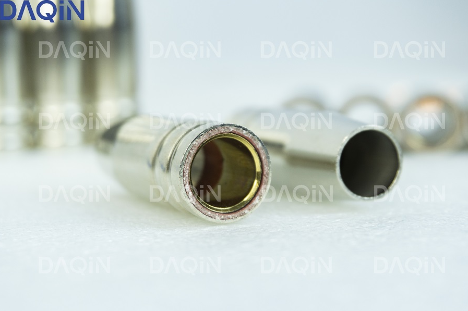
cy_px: 163
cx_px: 237
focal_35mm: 69
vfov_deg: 19.8
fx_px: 891
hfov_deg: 29.4
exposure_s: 1/100
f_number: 6.3
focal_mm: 41
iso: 800
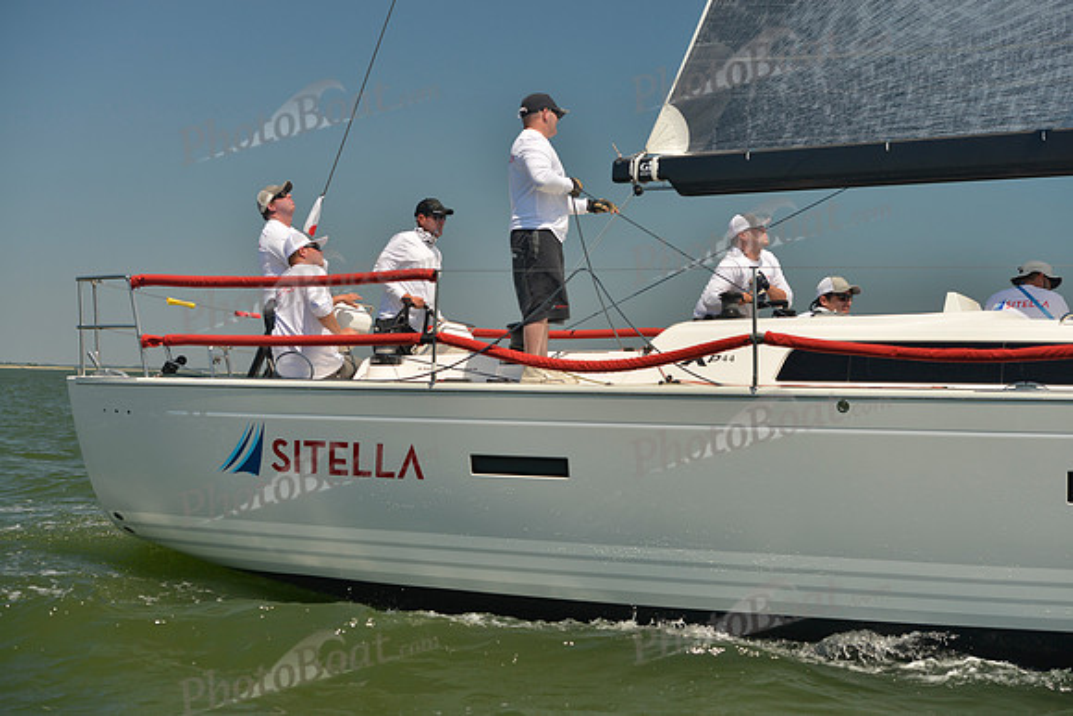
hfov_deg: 28.8
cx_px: 536
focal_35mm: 70
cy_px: 358
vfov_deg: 19.5
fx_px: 2087
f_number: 6.3
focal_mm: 70
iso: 200
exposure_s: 1/800
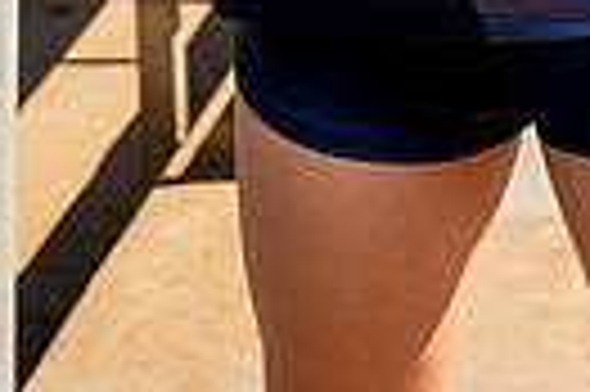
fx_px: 3945
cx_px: 144
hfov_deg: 8.5
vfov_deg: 5.5
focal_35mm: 241
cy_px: -608
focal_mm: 70
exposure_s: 1/250
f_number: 8
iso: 100
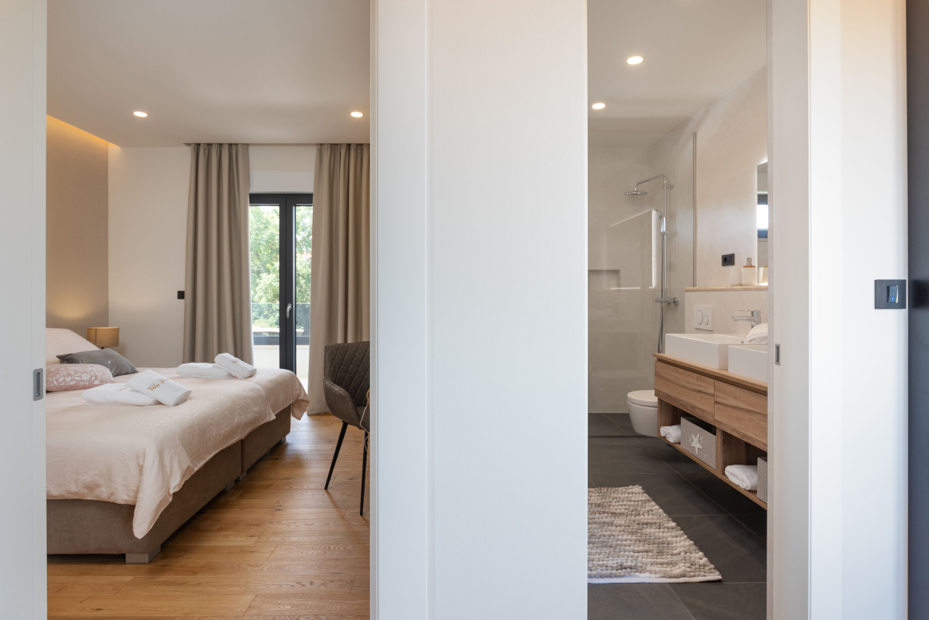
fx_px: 490
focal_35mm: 19
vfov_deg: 64.6
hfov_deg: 86.9
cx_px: 464
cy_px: 310
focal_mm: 19
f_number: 7.1
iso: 320
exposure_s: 1/60
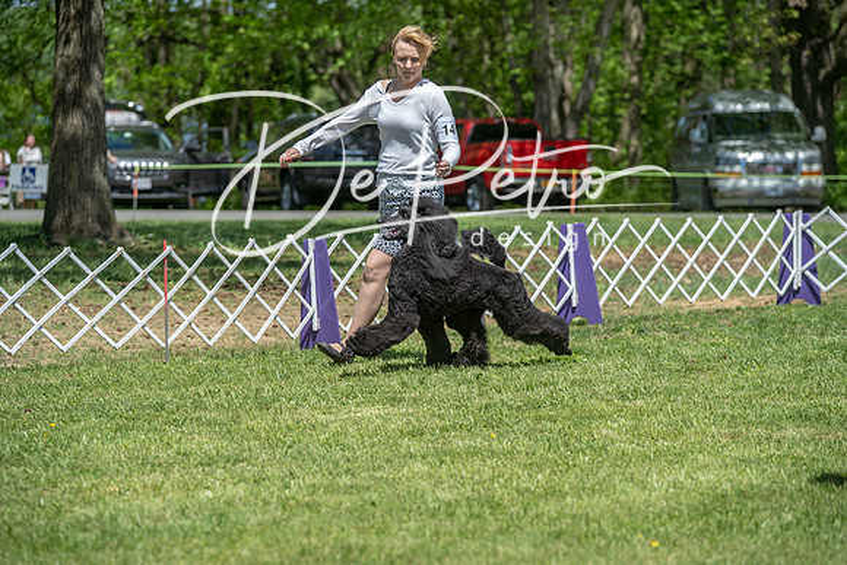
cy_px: 282
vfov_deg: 10.2
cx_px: 424
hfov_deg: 15.2
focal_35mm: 135
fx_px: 3177
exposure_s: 1/1000
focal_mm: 135
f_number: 5
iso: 200
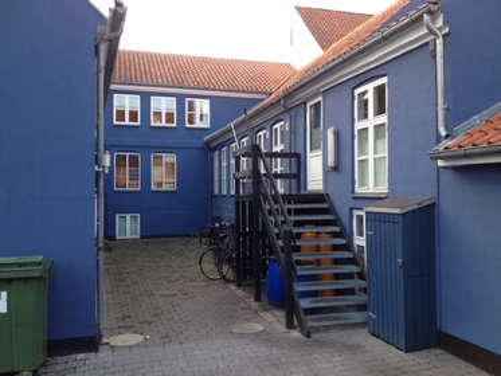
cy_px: 188
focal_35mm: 35
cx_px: 250
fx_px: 507
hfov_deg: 52.6
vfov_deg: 40.7
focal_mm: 4.28
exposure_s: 1/120
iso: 64
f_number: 2.4
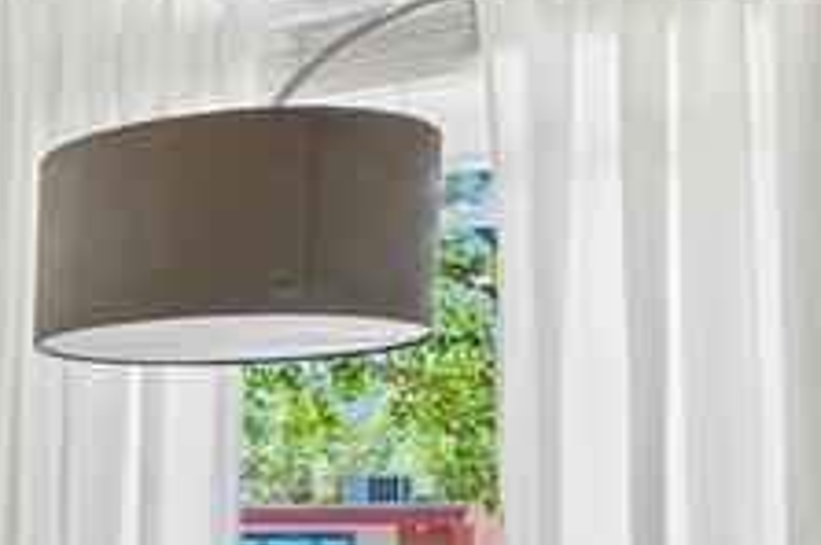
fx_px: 1666
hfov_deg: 19.9
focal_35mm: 73
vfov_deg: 18.2
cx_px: -674
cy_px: 523
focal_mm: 10.6
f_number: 8
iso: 800
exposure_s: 1/20
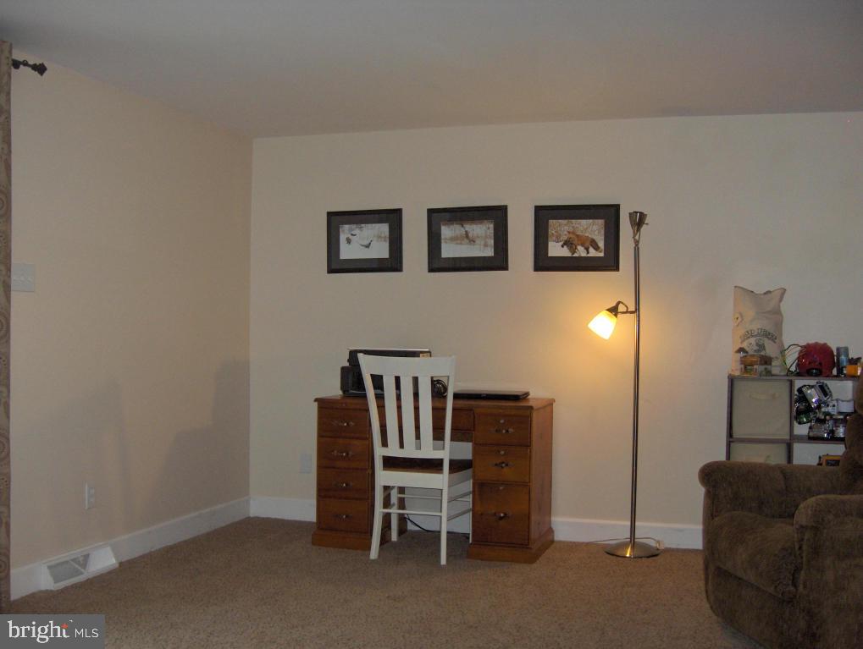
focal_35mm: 39
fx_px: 974
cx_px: 432
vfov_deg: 36.9
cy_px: 324
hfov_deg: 47.8
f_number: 2.8
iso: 100
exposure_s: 1/60
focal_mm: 8
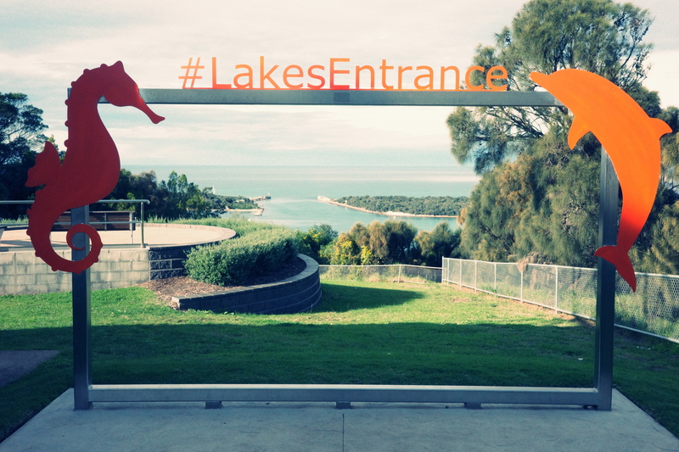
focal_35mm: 40
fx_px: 754
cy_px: 226
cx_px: 340
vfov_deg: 33.4
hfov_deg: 48.5
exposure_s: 1/500
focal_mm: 26
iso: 1600
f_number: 16
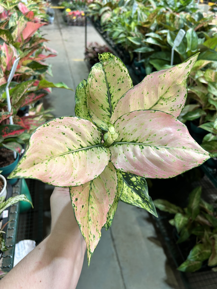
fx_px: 217
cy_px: 144
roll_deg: -5.3
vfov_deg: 67.3
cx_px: 108
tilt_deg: -39.2
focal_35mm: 26
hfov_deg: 53.1
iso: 80
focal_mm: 5.7
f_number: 1.5
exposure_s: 1/60
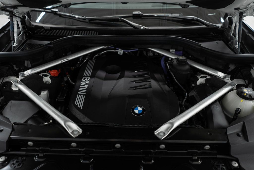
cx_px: 127
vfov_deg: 46.4
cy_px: 85
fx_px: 198
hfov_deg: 65.5
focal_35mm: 28
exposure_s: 1/50
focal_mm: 28
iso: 400
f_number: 3.2
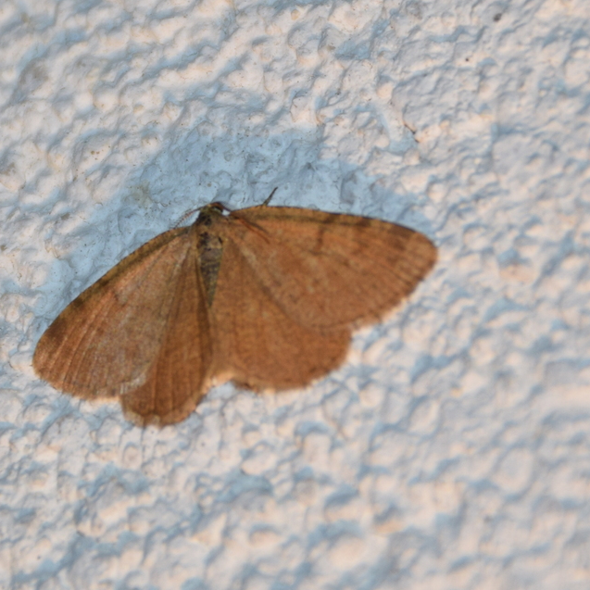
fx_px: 5187
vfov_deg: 6.5
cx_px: 243
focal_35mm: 269
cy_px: 295
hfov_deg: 6.5
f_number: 5.6
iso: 320
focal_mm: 140
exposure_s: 1/160
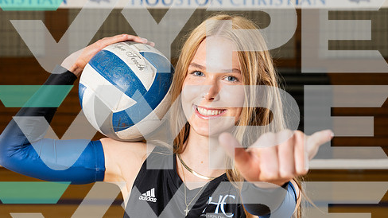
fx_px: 730
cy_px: 128
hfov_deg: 29.8
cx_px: 193
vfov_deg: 17.0
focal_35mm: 71
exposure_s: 1/250
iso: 500
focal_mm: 57
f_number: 5.6
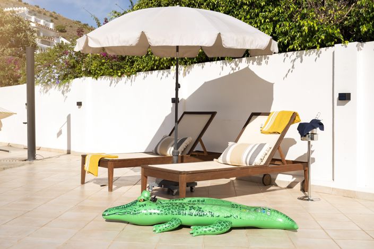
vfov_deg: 30.5
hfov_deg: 44.5
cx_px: 187
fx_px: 457
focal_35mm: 44
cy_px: 124
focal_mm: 44
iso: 200
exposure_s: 1/640
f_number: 7.1
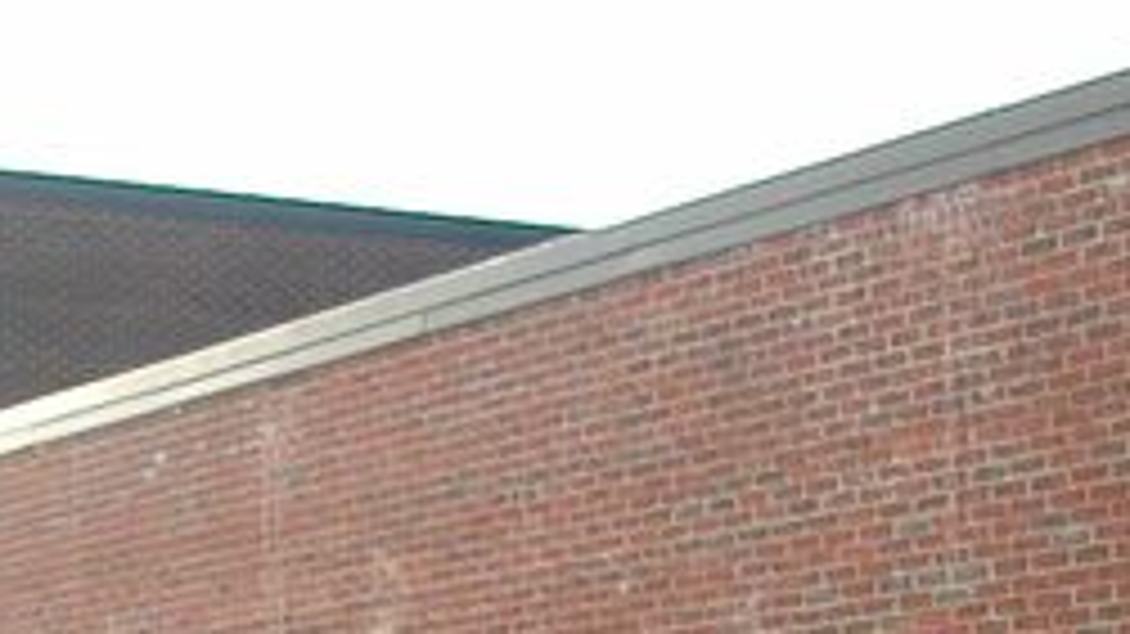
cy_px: 1007
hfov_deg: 16.2
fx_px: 3804
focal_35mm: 127
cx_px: -239
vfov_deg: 9.2
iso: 100
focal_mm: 5.6
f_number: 2.7
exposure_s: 1/163
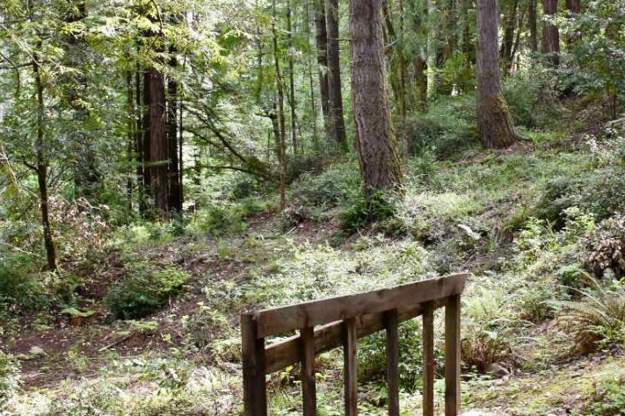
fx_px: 990
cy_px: 206
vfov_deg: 23.8
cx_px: 382
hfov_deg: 34.9
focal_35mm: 57
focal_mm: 18
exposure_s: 1/250
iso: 800
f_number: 3.5
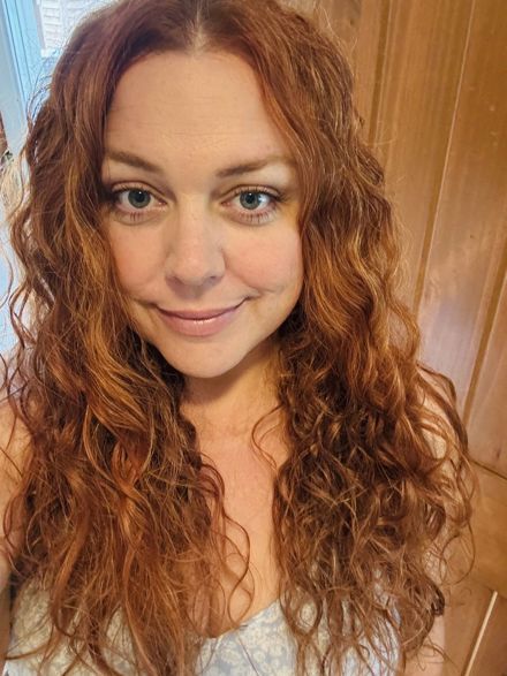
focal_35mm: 30
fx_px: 586
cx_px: 254
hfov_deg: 46.8
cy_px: 338
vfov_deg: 60.0
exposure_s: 1/30
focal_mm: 2.69
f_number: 1.9
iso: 500
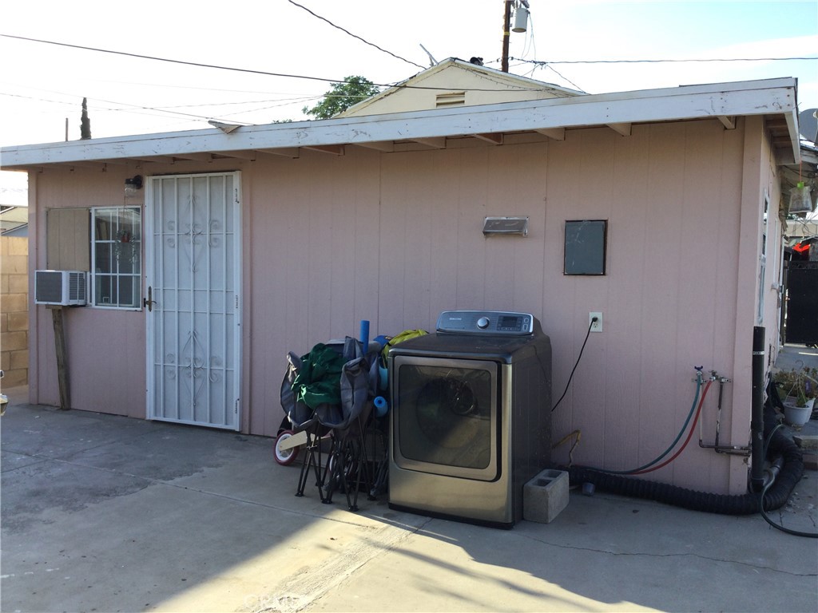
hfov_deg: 58.4
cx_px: 409
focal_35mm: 31
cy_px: 306
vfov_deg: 45.4
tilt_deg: -6.1
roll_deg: -3.1
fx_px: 733
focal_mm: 3.3
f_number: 2.4
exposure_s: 1/298
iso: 25
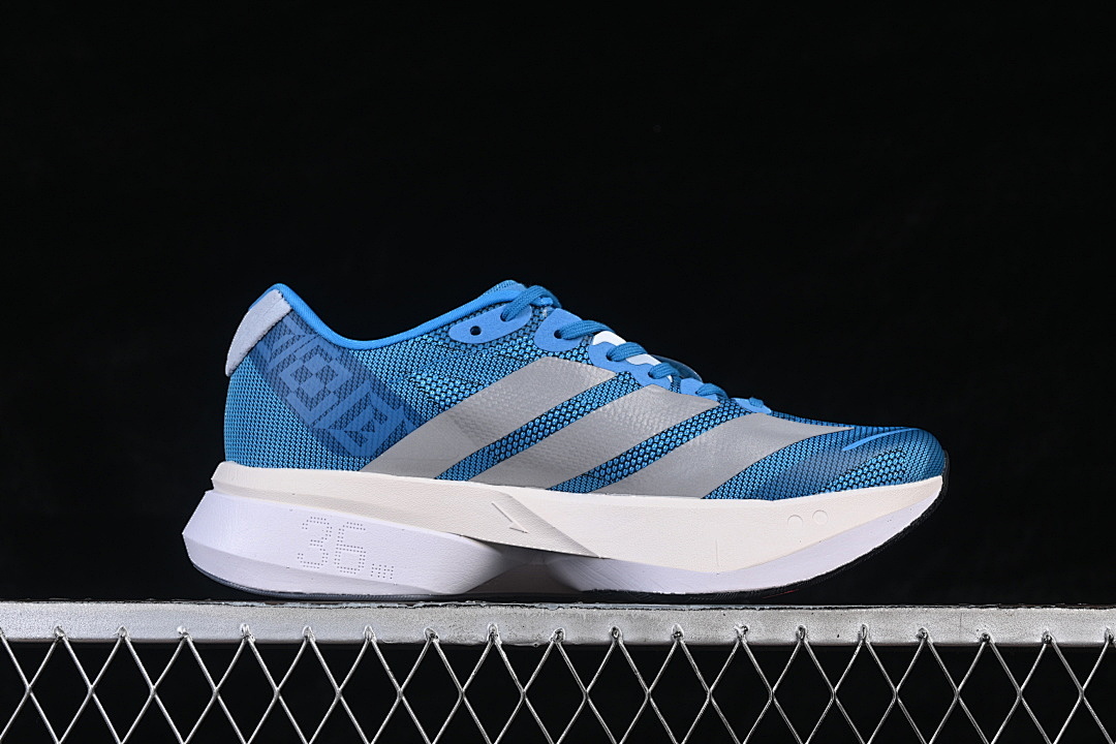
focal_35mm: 75
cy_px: 372
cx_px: 558
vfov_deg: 18.2
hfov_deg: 27.0
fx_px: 2325
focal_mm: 50
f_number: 8
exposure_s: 1/80
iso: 160
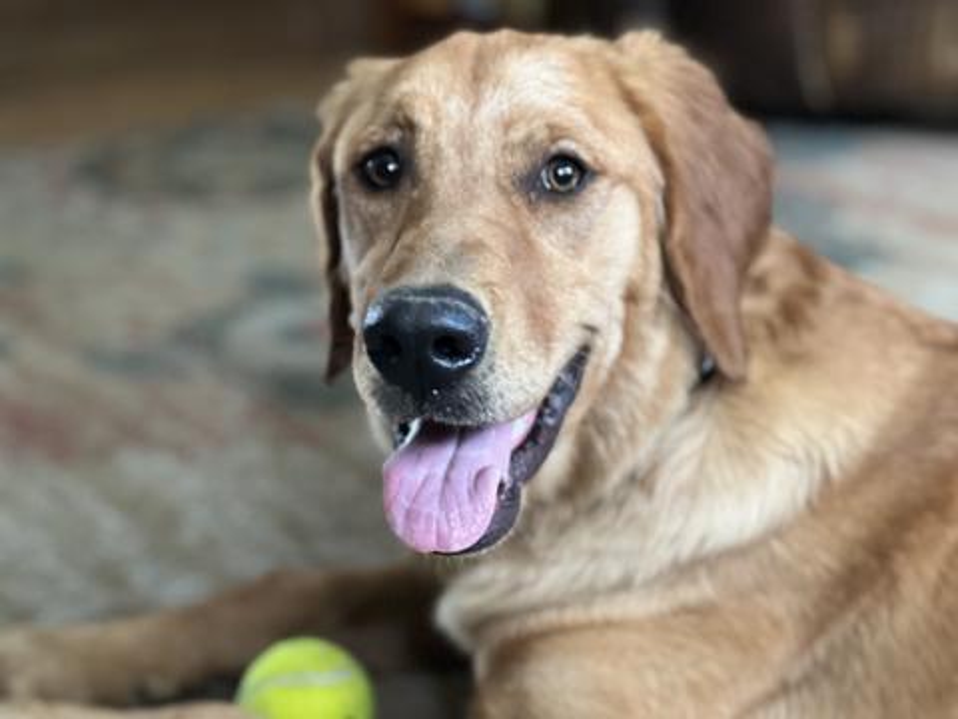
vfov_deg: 19.1
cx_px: 479
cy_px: 360
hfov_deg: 25.3
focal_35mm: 77
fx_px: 2131
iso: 400
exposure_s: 1/24
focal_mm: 9
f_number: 2.8
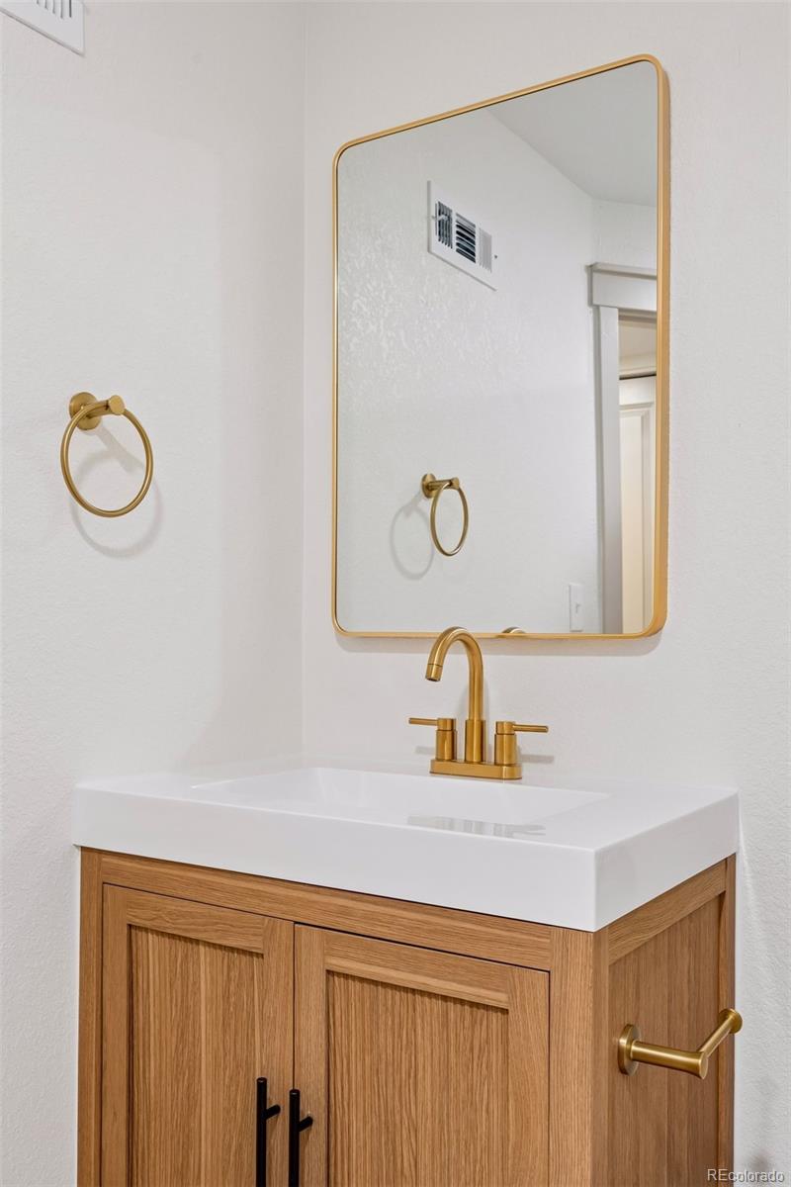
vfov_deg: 58.7
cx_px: 396
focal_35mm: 32
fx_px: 1055
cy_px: 594
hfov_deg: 41.1
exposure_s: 1/8
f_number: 9
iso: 400
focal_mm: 32
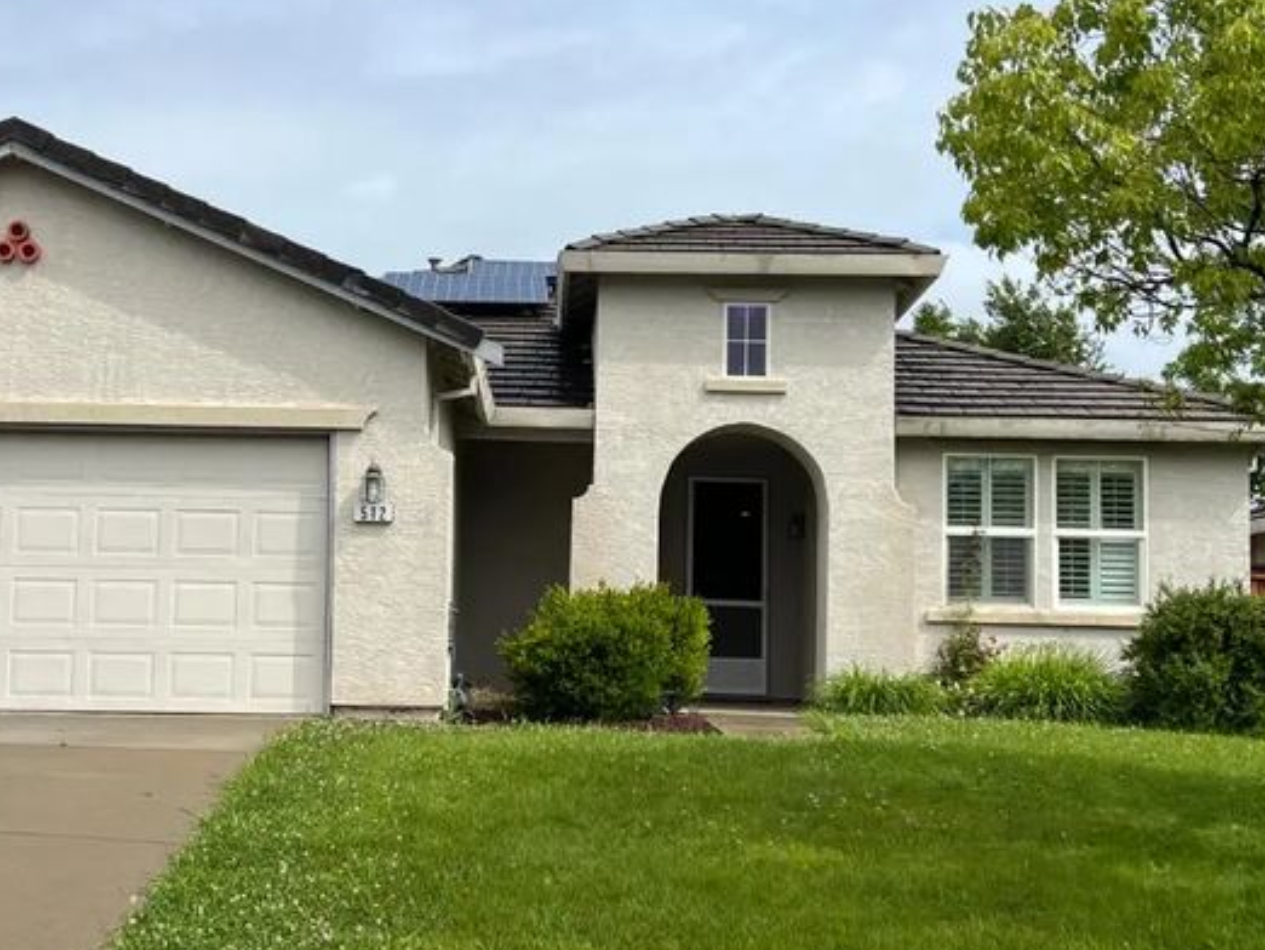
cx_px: 553
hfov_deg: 37.4
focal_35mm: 51
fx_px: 1865
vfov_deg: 28.6
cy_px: 480
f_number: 1.5
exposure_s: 1/5319
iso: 50
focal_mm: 5.7
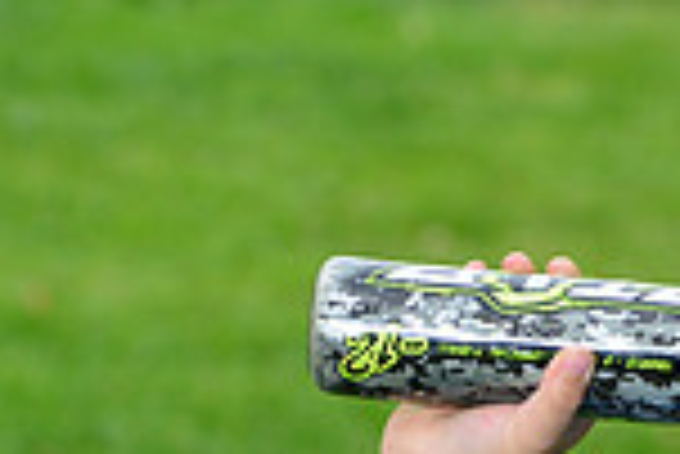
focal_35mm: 613
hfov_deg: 3.3
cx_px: 1121
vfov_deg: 2.2
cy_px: 614
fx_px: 11590
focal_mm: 160
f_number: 10
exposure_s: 1/200
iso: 250
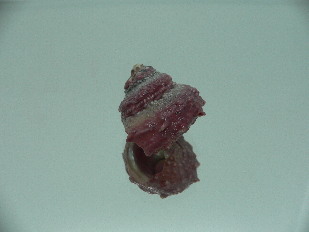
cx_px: 154
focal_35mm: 35
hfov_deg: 52.6
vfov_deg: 40.7
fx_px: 312
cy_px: 116
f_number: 2.8
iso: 80
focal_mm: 4.6
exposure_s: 1/60
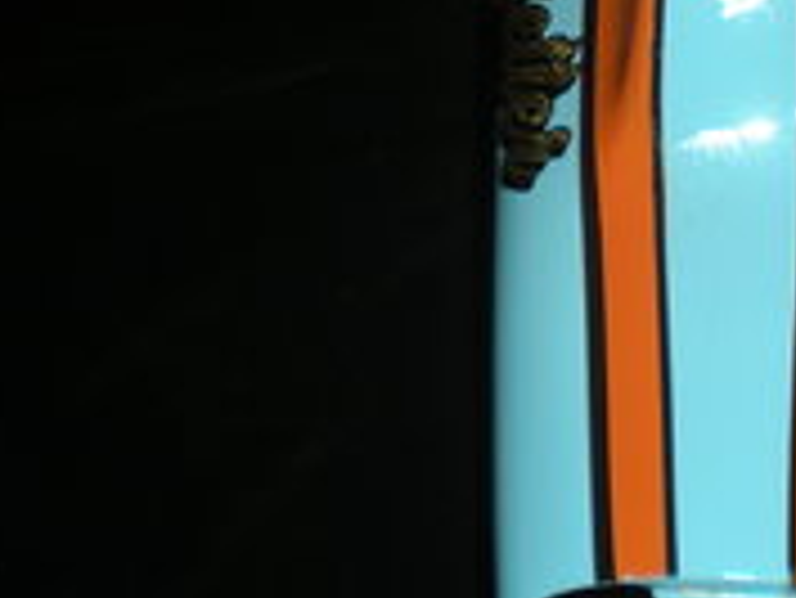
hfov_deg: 22.2
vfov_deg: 16.9
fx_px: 1979
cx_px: 724
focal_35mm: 86
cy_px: 49
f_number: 3.1
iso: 64
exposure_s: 1/60
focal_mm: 6.3
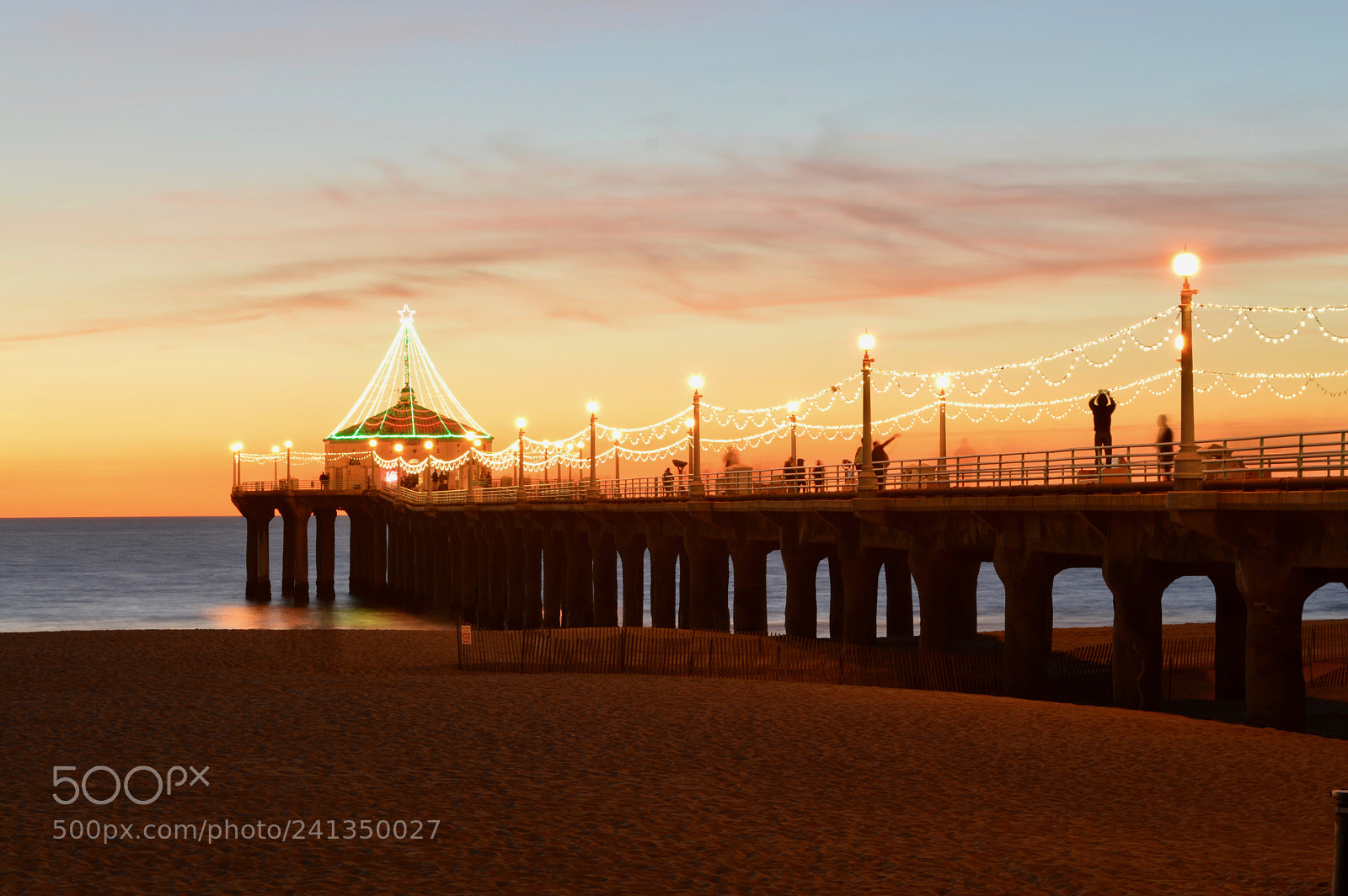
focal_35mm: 82
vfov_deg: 16.5
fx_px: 3087
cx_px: 674
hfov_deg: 24.6
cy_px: 448
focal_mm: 55
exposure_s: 10
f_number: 14
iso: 100
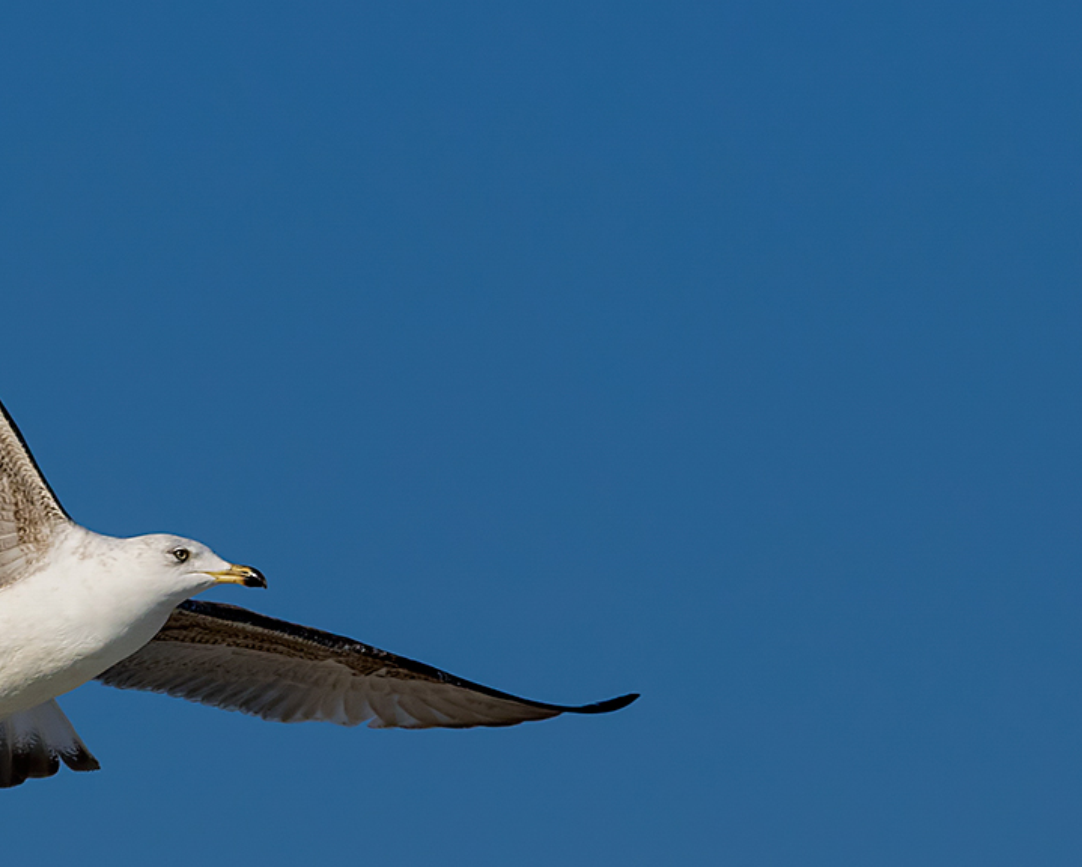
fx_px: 27427
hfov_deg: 2.3
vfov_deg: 1.8
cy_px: 472
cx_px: 316
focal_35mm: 856
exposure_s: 1/2500
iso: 400
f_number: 8
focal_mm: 300
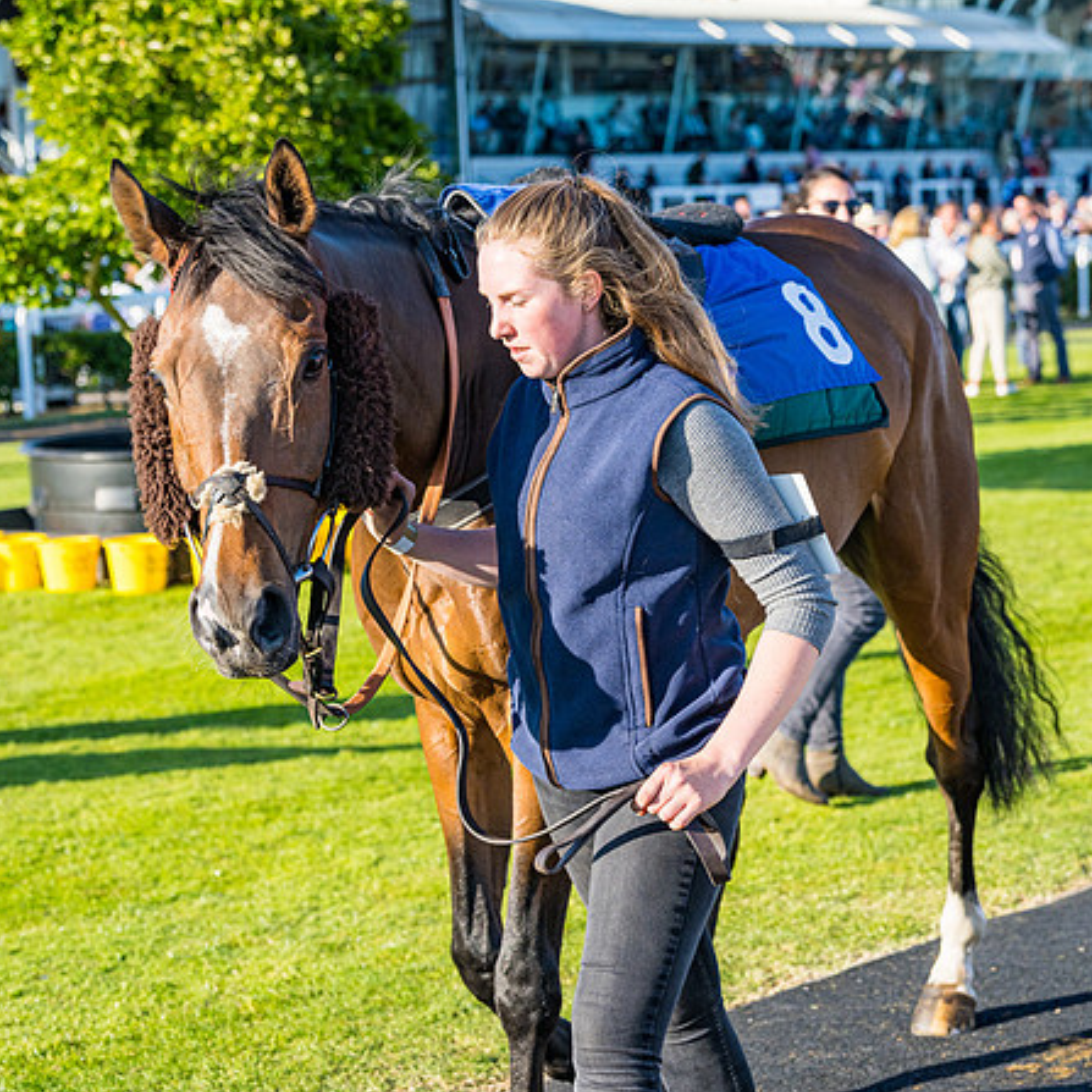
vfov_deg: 19.3
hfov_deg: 19.3
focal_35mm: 90
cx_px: 657
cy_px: 547
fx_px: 3212
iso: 200
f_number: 5
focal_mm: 70
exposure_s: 1/1250
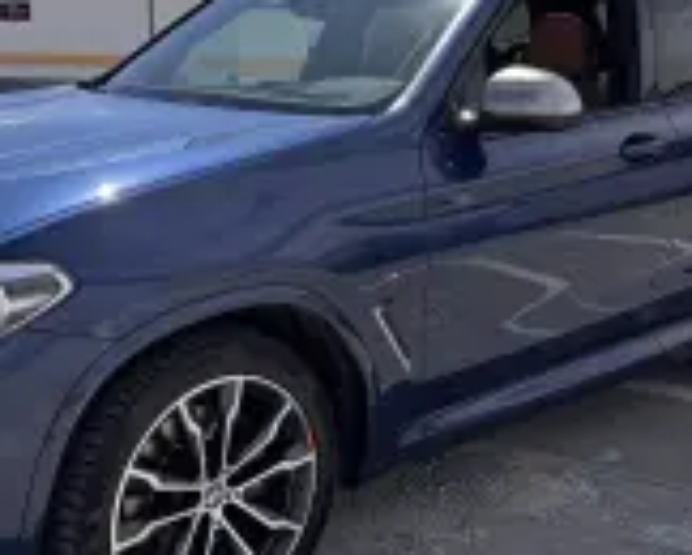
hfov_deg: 35.9
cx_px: 290
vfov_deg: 29.0
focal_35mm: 52
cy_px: 179
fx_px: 1066
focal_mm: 6.76
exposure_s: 1/5814
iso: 80
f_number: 1.78
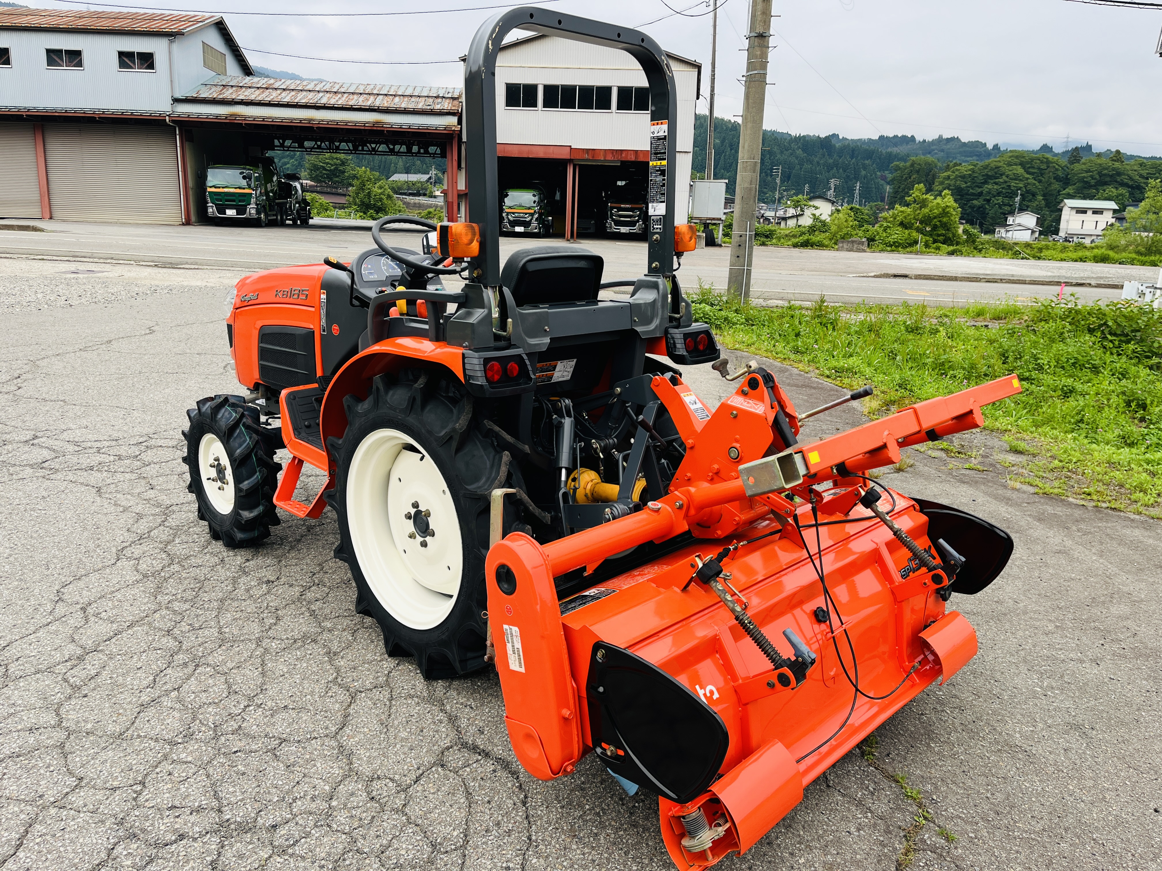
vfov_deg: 53.1
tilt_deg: -14.8
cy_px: 436
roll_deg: -2.0
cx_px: 581
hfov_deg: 67.3
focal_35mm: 26
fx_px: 873
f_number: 1.6
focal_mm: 5.1
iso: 32
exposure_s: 1/122
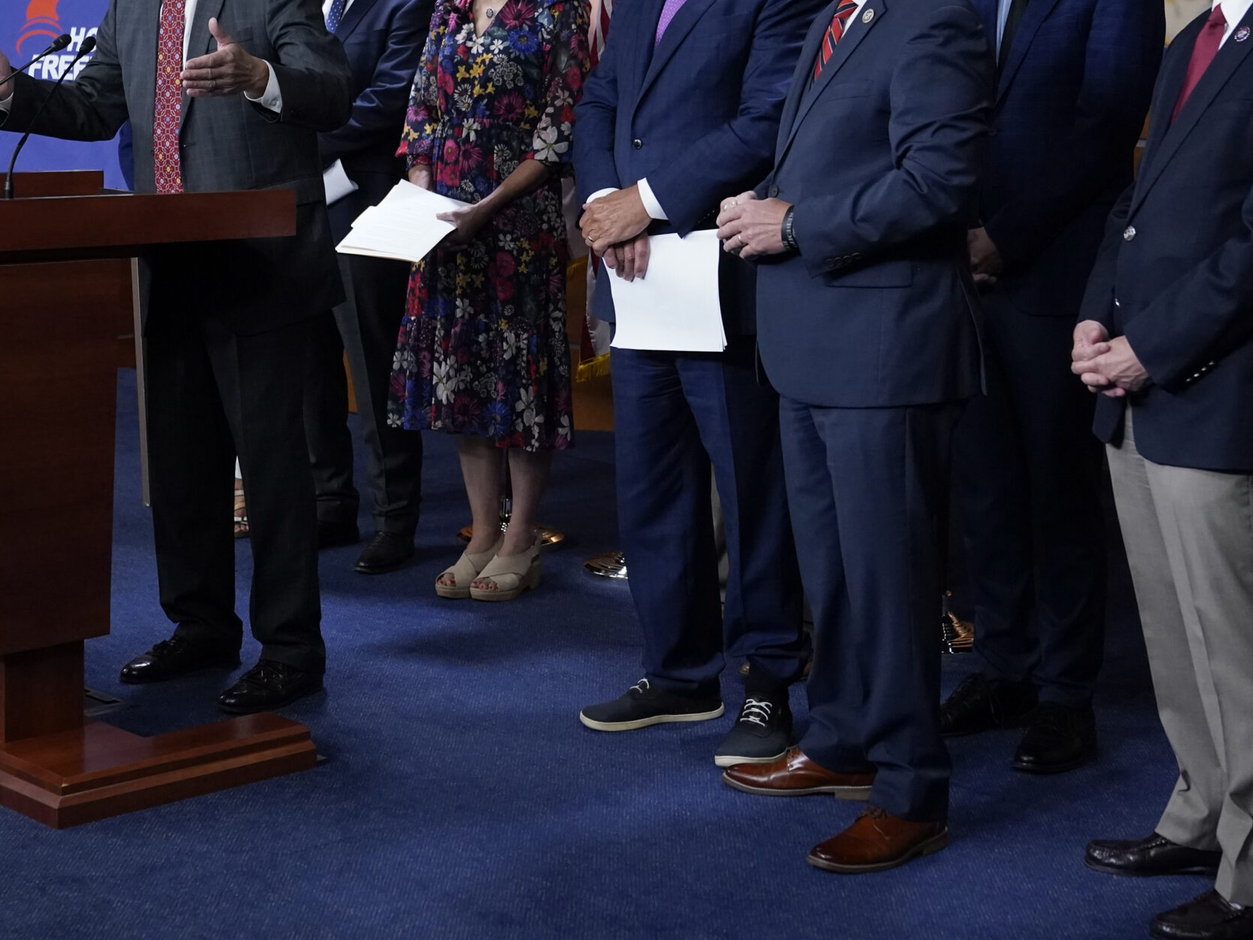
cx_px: 601
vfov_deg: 22.5
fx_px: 2353
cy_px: 351
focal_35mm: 65
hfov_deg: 29.8
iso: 5000
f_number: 4
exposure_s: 1/400
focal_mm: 44
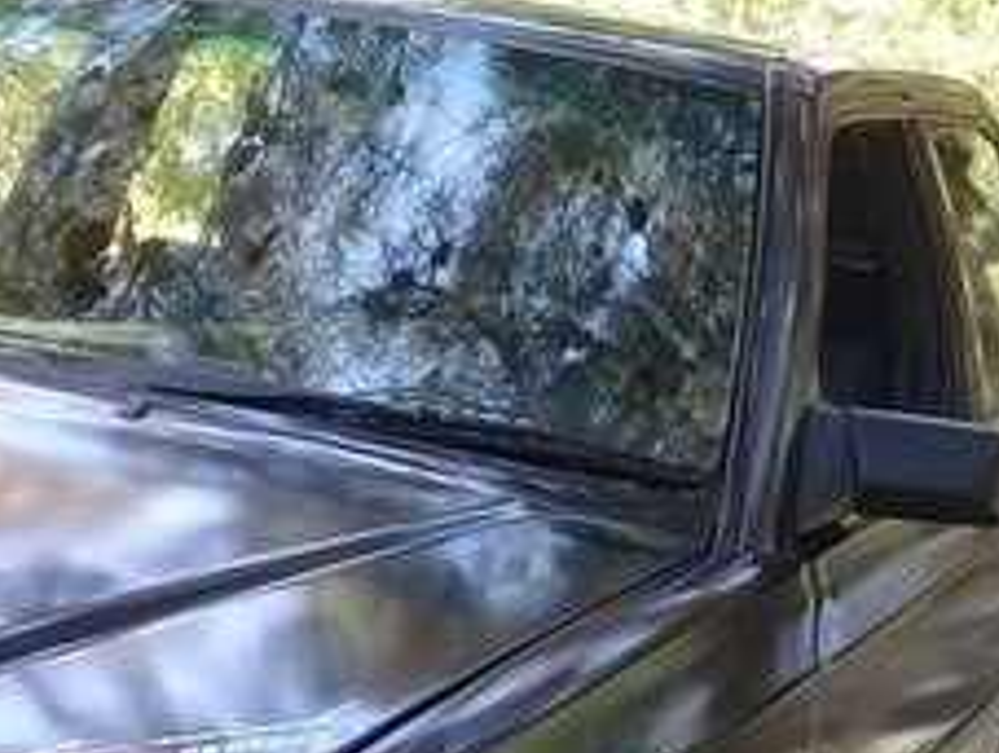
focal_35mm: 90
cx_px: 946
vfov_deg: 16.0
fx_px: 2601
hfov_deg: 21.1
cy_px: 843
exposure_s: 1/120
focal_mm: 3.3
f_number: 2.2
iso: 80
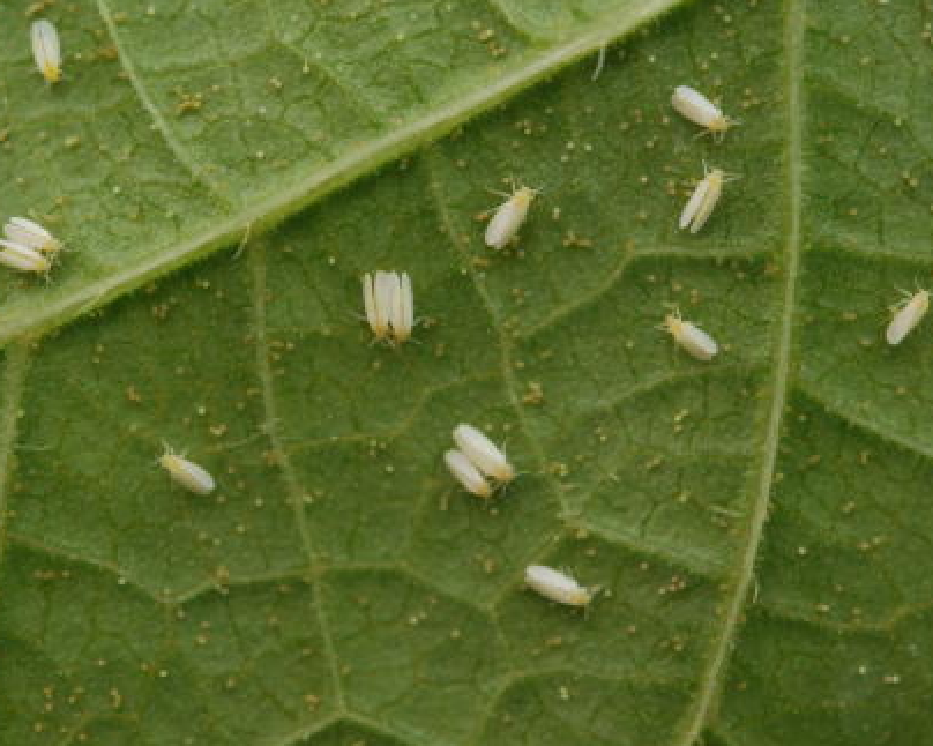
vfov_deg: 11.5
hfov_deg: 14.3
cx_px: 266
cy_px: 284
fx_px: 3699
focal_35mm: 134
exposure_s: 1/40
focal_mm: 60
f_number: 10
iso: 1000
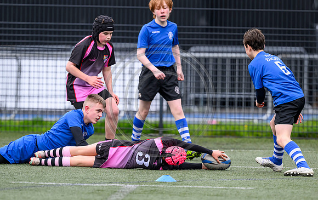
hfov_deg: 3.7
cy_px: 148
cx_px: 158
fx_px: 4951
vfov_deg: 2.3
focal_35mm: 570
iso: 800
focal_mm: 400
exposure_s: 1/2000
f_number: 3.5
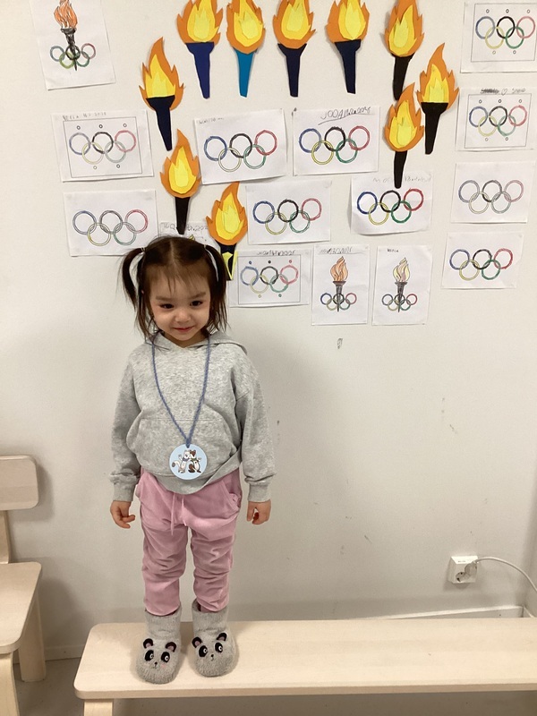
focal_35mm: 31
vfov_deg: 58.4
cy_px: 358
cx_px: 268
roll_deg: -2.1
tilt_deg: -17.5
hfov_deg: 45.4
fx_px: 641
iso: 250
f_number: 2.4
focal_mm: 3.3
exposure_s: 1/50
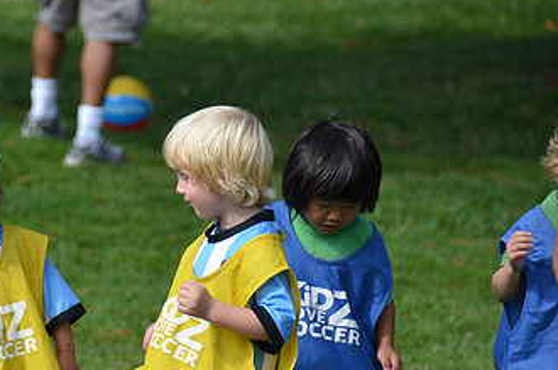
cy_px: 289
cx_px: 115
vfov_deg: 2.3
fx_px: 9379
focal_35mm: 606
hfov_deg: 3.4
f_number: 6.3
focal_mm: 230
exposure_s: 1/1600
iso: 400
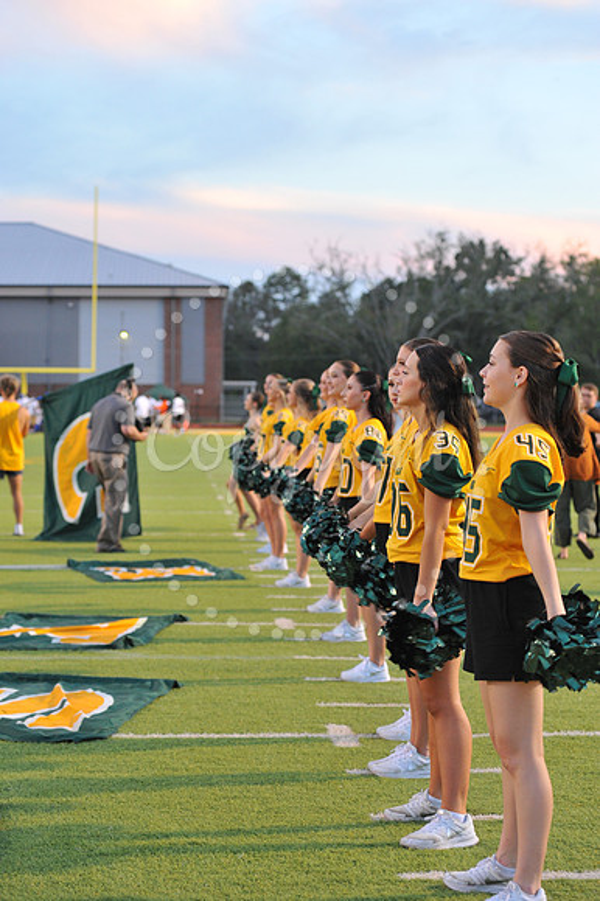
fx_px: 2002
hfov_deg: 17.0
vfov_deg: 25.4
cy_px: 450
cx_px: 300
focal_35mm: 80
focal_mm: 80
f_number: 5
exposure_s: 1/200
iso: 1600
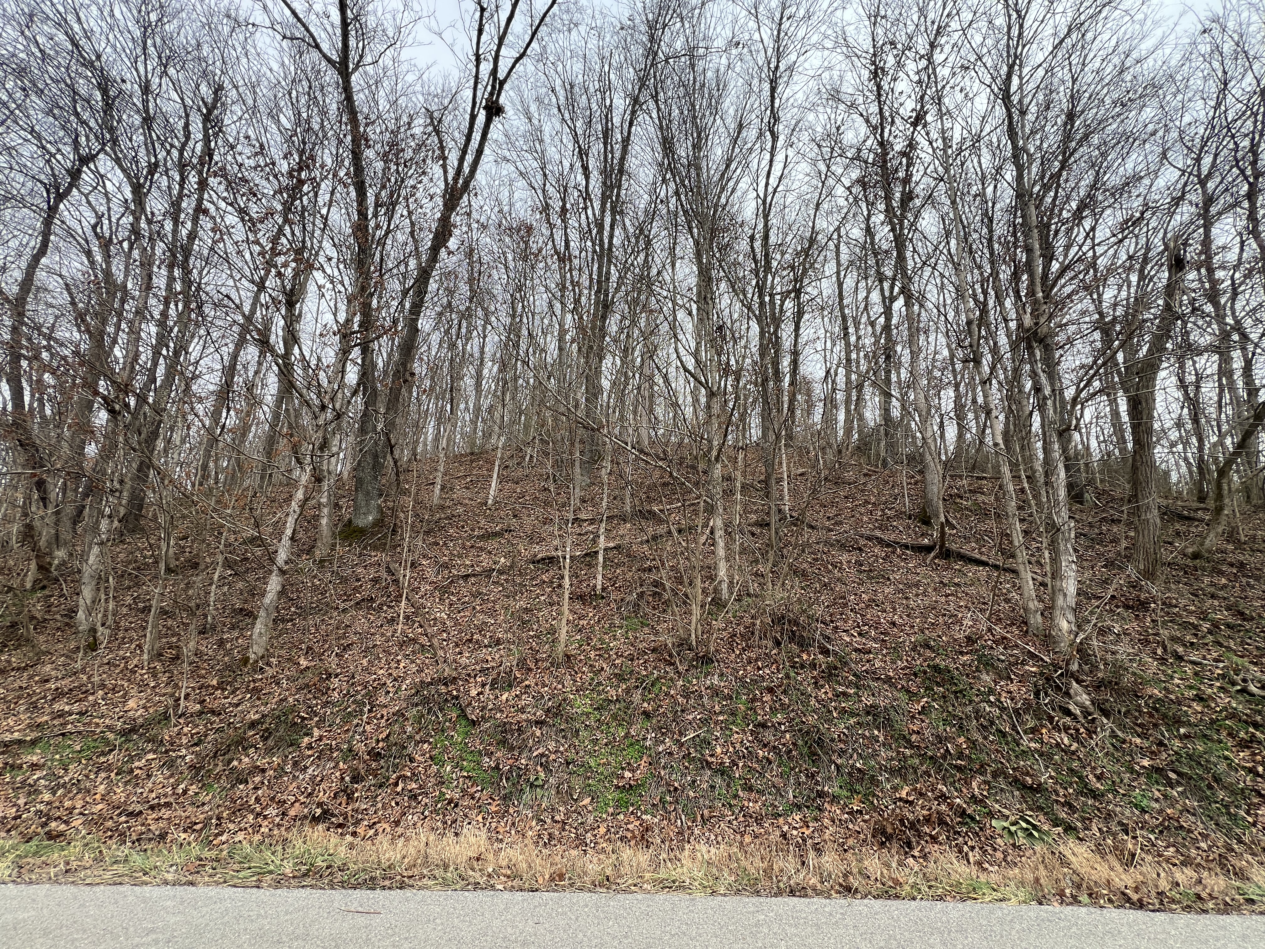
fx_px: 475
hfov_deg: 106.2
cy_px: 474
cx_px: 632
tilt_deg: +20.5
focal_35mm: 13
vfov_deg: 89.9
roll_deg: -2.2
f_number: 1.8
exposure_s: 1/202
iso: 32
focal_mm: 1.57
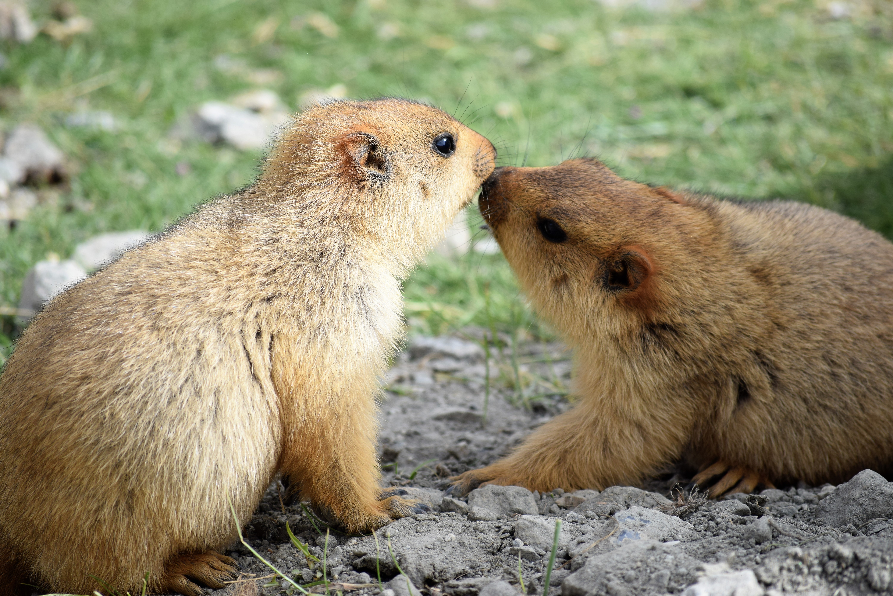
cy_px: 298
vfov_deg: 4.6
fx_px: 7441
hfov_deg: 6.9
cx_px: 446
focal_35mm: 300
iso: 250
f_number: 5.6
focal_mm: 200
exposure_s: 1/500
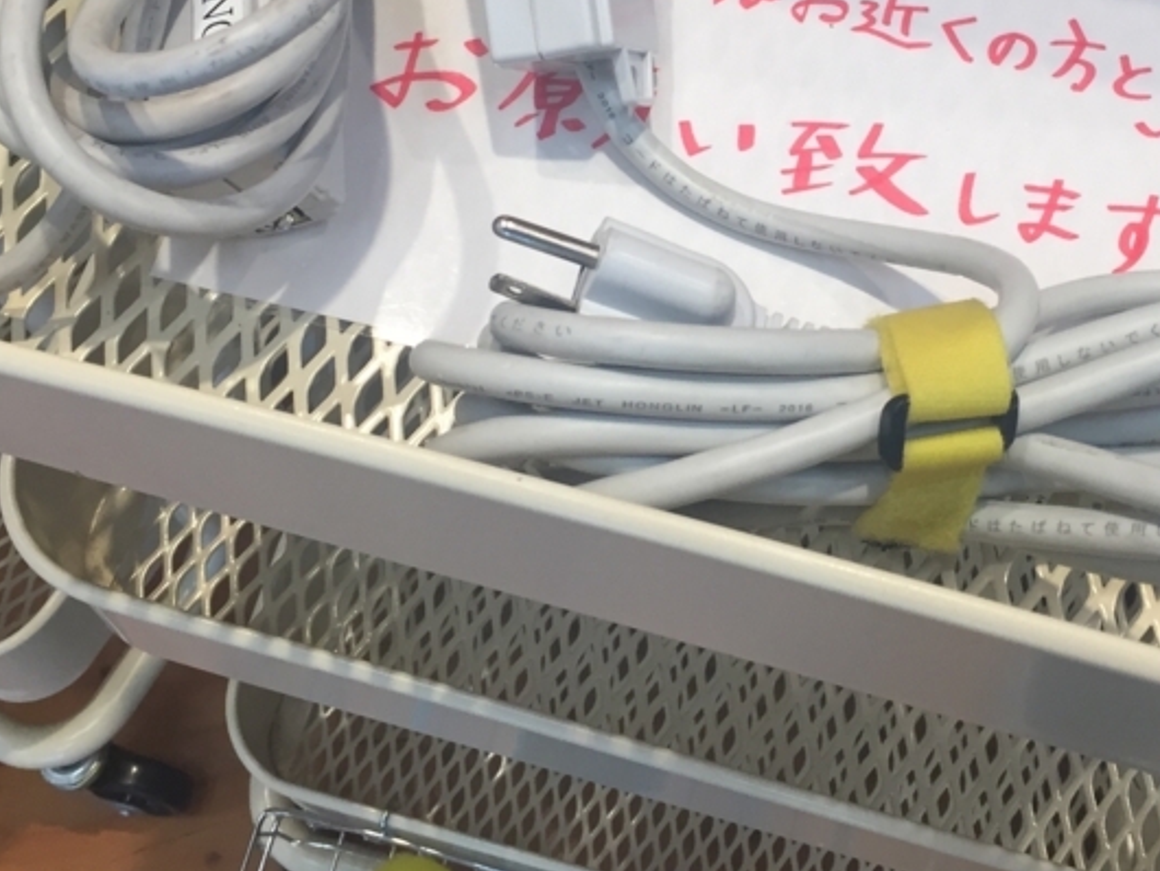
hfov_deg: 34.2
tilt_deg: -61.6
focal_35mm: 56
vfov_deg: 25.5
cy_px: 125
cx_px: 716
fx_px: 1877
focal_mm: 4.15
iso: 40
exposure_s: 1/60
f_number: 2.2
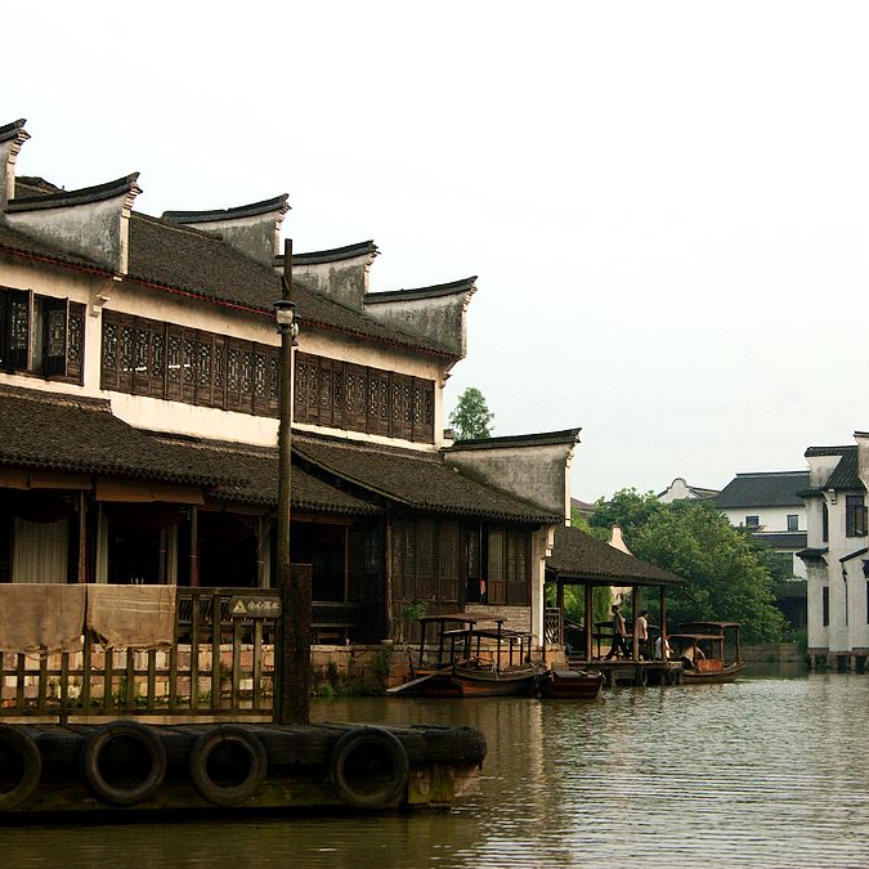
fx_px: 1921
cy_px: 434
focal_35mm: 68
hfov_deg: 25.4
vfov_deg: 25.5
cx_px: 570
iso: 100
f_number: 6.3
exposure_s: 1/80
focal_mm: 35
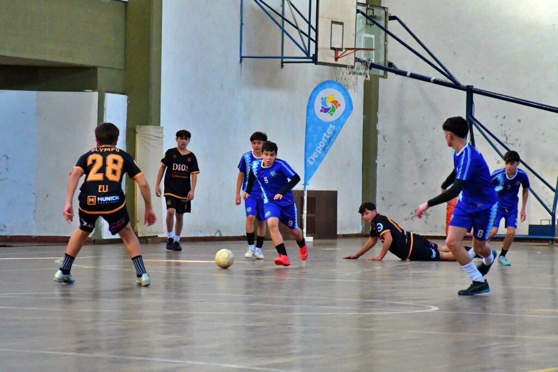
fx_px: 3100
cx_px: 279
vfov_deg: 6.9
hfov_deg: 10.3
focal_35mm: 200
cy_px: 186
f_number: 5.6
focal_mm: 100
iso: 7200
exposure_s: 1/500
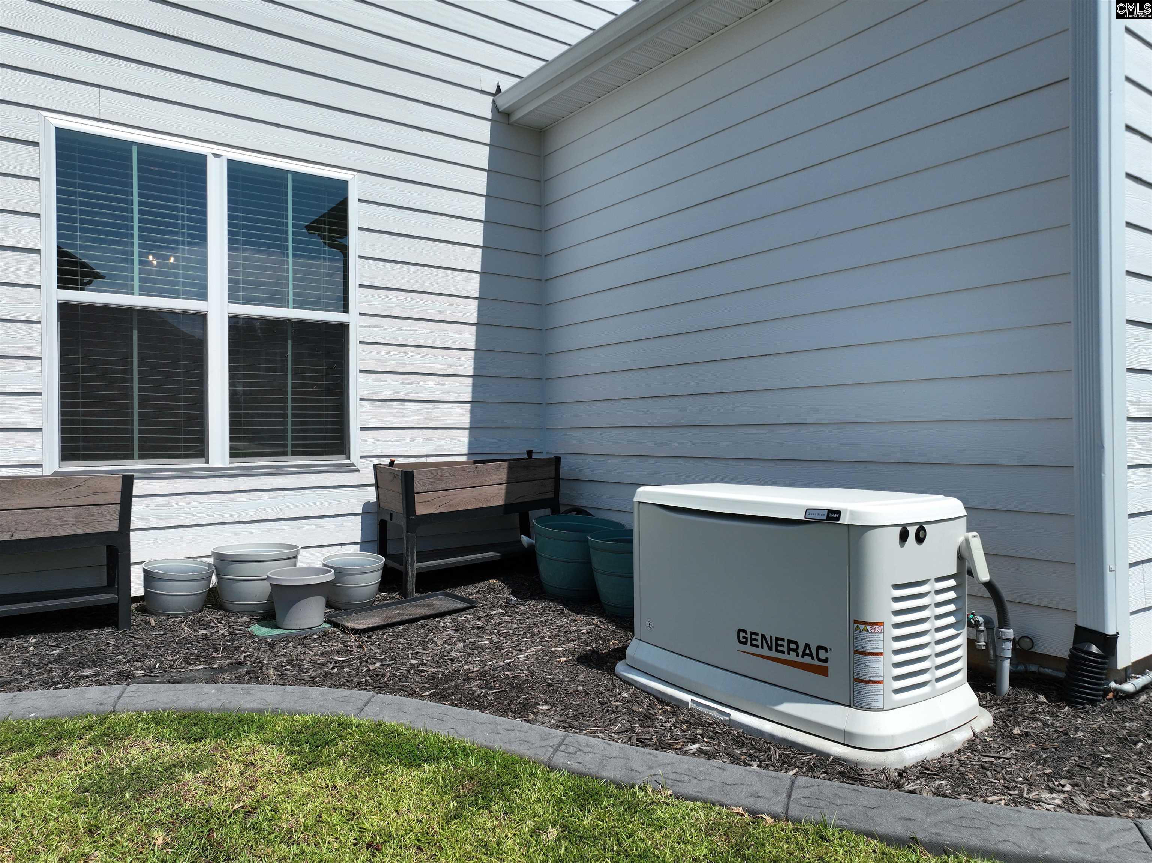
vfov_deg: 56.8
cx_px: 576
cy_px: 432
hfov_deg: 71.6
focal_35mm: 24
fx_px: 798
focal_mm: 12.29
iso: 110
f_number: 2.8
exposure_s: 1/3200
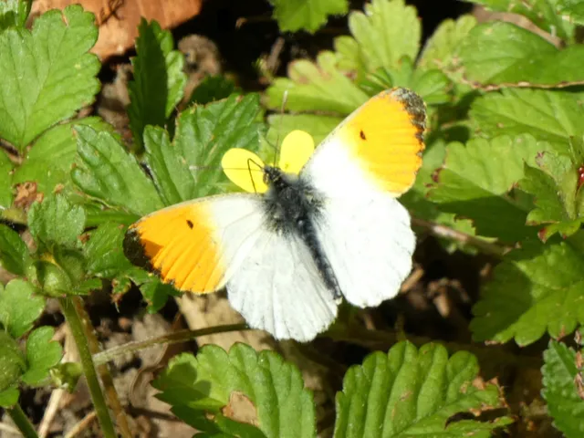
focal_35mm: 566
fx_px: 9549
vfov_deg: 2.6
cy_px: 219
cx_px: 292
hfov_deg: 3.5
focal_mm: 101.4
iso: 125
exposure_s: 1/100
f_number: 5.6
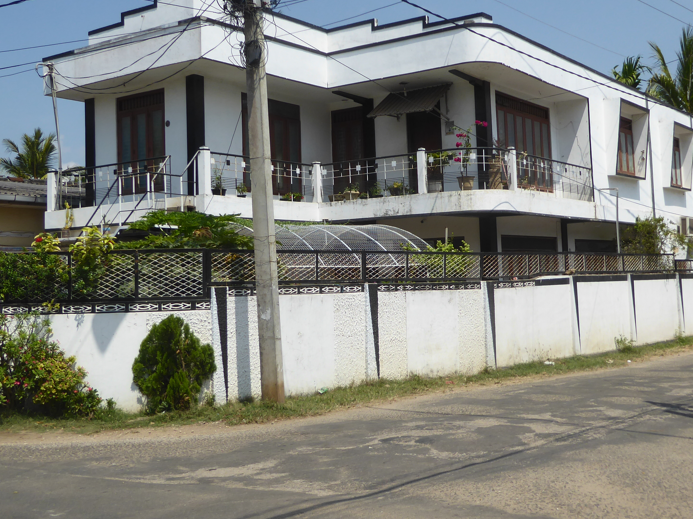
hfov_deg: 40.4
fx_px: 941
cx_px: 357
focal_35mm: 47
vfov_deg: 30.8
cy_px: 209
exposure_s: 1/1000
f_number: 3.6
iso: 80
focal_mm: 5.8
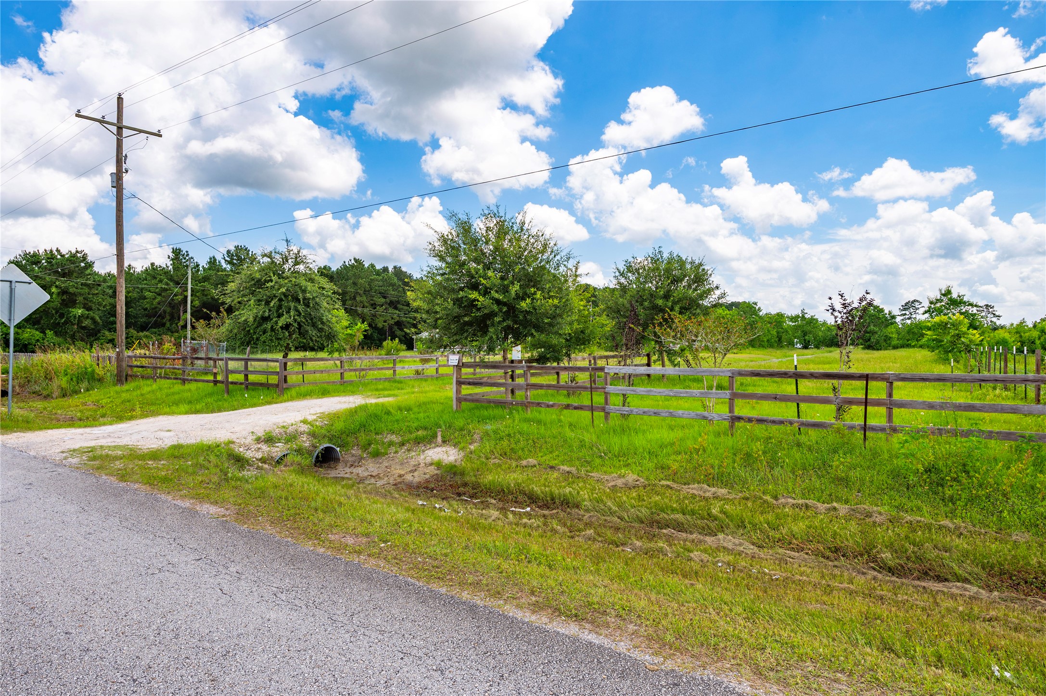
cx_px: 523
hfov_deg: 84.0
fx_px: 581
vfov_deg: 61.9
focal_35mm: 20
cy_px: 348
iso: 125
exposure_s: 1/80
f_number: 14
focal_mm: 20
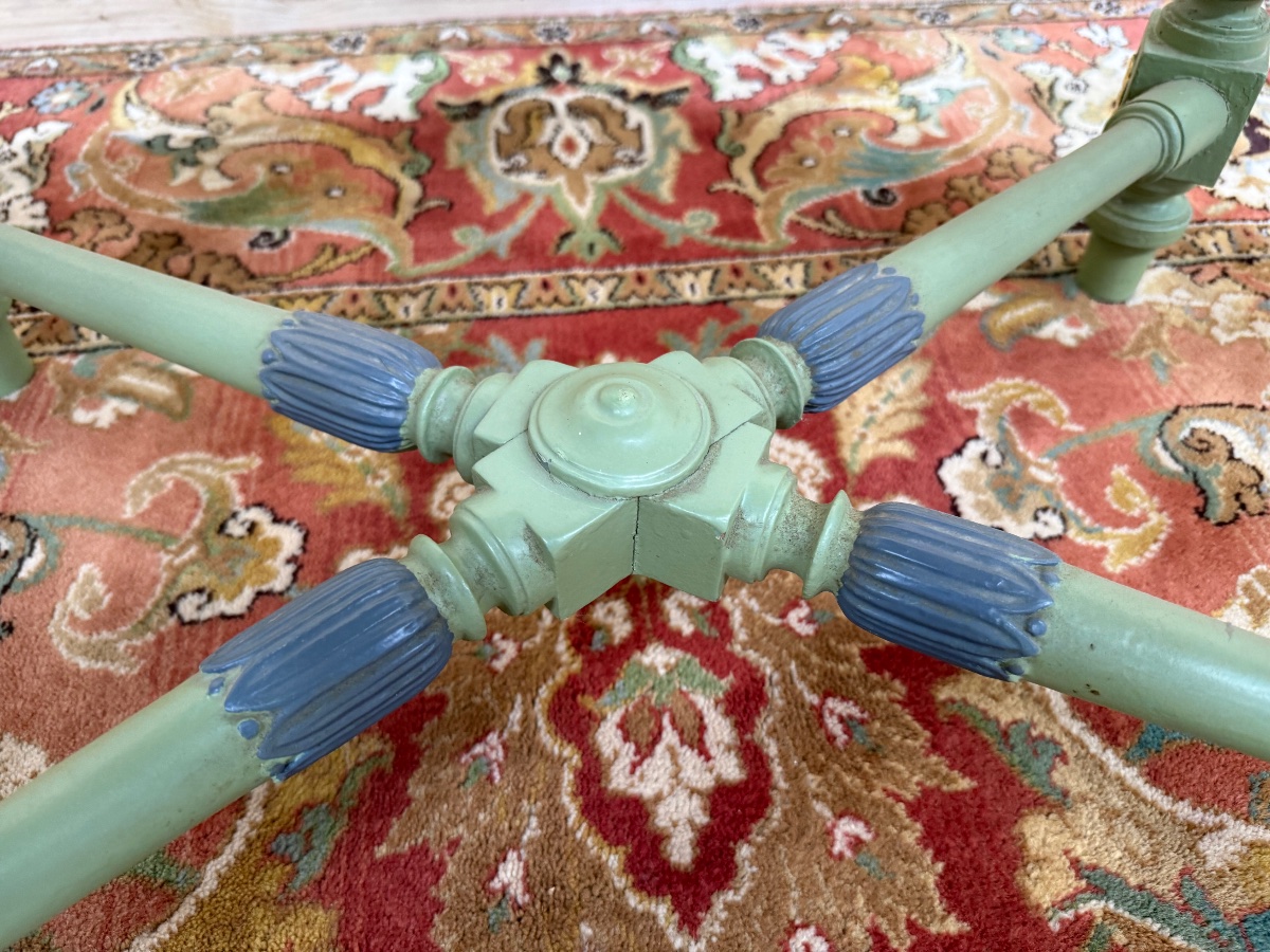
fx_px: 881
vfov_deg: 56.8
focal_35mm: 24
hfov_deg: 71.6
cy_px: 476
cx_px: 635
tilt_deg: -49.7
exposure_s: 1/50
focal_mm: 6.76
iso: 250
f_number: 1.78
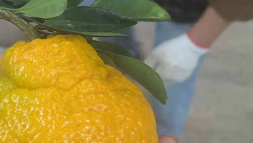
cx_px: 70
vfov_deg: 19.4
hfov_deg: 33.3
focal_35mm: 62
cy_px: 67
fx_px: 416
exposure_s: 1/50
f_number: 1.9
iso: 5233
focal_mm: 5.52
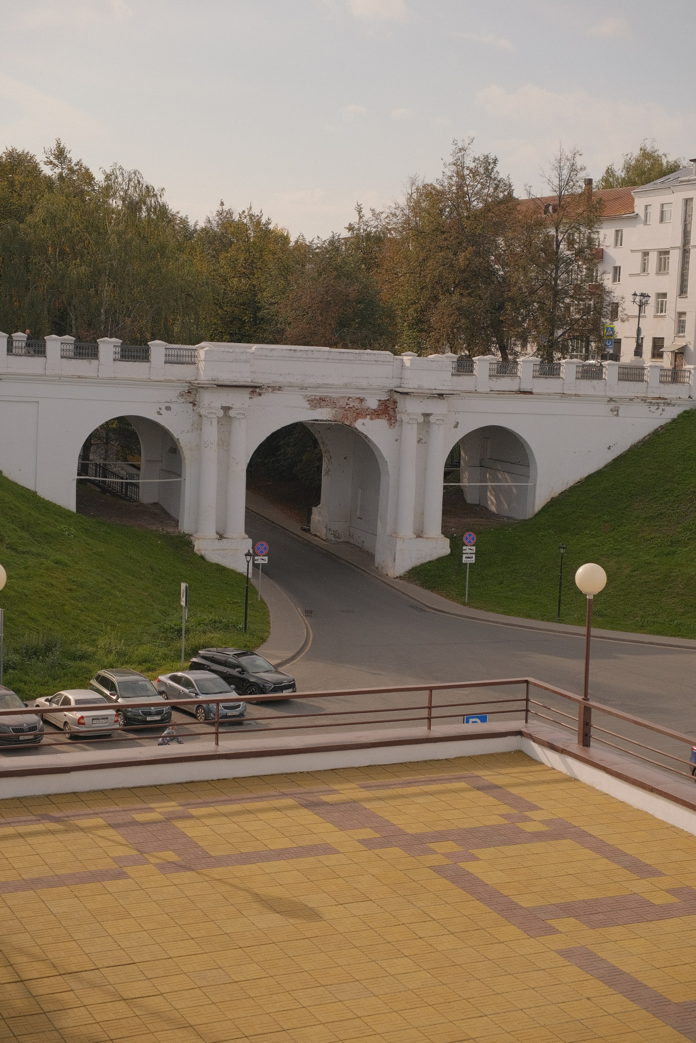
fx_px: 1508
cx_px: 348
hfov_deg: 26.0
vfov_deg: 38.2
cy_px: 522
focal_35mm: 52
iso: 640
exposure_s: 1/4000
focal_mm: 34.9
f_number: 3.6
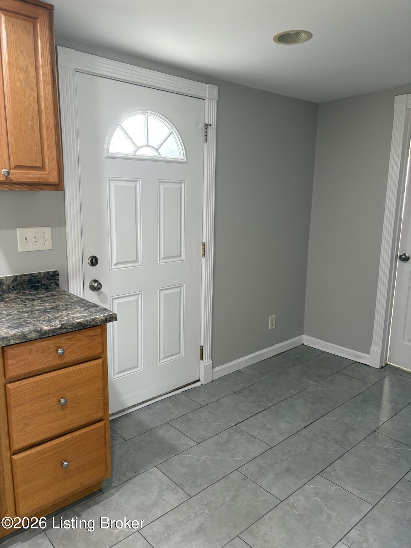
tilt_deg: -10.6
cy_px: 274
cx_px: 206
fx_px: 412
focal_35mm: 26
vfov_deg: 67.3
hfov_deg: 53.1
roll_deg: +0.3
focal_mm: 5.96
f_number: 1.6
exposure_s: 1/60
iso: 200
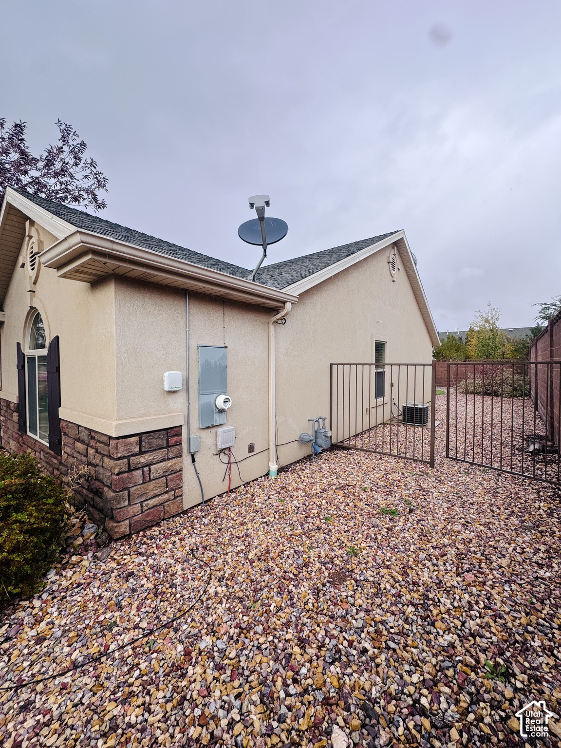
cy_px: 374
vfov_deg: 102.1
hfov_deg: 85.7
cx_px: 280
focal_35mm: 14
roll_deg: +0.4
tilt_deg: -0.9
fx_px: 303
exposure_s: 1/390
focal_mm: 2.22
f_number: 2.2
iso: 50
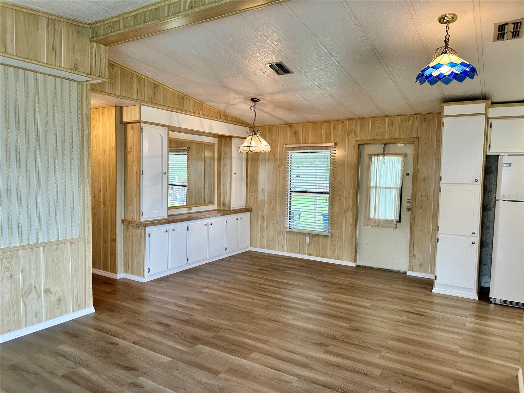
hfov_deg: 71.6
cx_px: 262
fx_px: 363
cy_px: 196
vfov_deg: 56.8
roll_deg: -0.9
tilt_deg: -3.6
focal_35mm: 24
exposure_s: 1/120
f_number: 1.78
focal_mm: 6.86
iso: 160
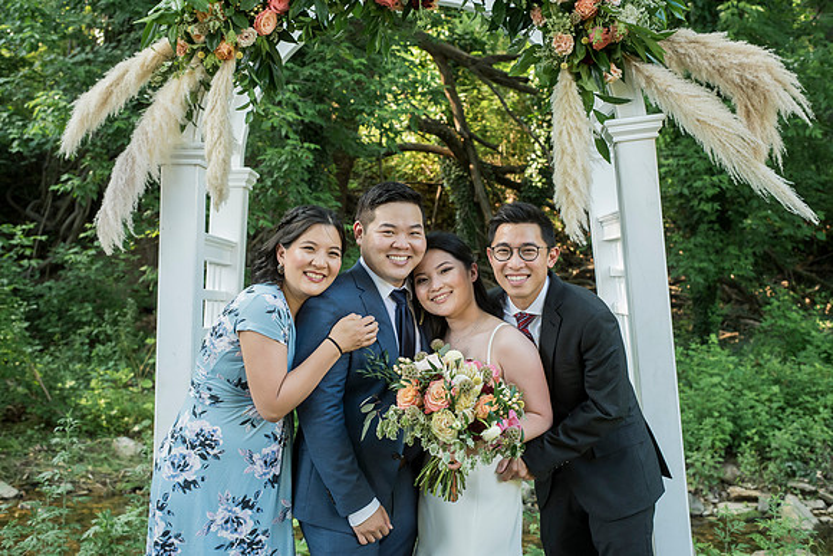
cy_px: 277
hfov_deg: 38.8
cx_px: 411
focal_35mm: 51
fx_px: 1182
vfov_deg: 26.5
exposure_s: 1/160
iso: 1250
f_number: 5.6
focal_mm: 50
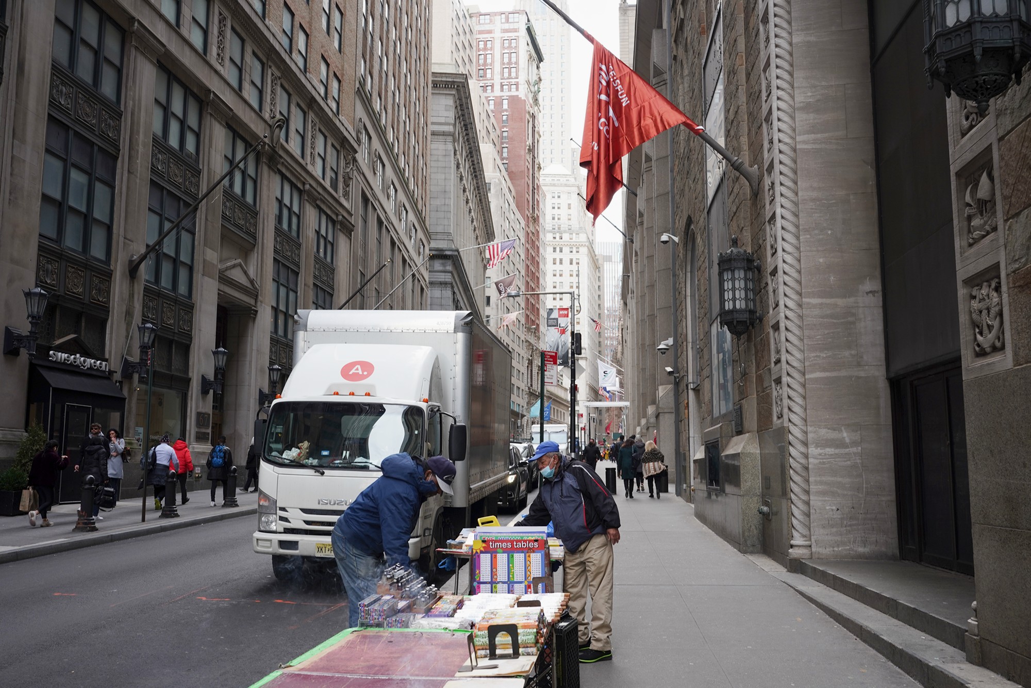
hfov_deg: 60.3
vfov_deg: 42.3
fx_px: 888
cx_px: 516
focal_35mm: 31
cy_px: 344
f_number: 7.1
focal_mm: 31
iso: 400
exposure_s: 1/100
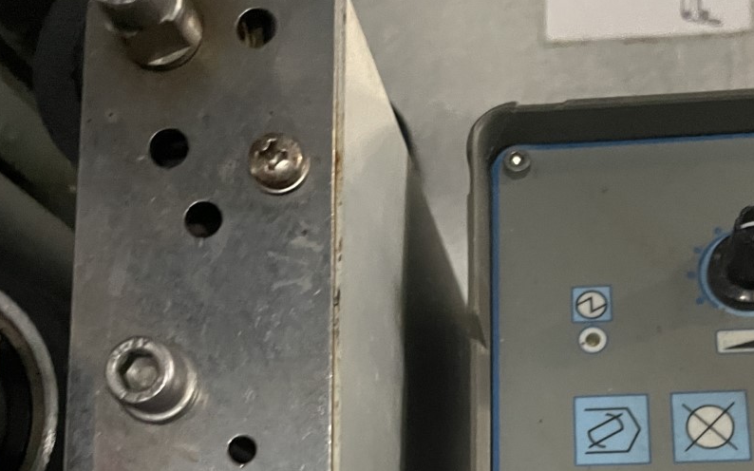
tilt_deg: +8.5
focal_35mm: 50
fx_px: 1027
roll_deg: +2.3
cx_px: 506
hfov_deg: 39.8
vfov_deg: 24.6
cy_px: 477
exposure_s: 1/25
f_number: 1.6
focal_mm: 4.2
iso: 640
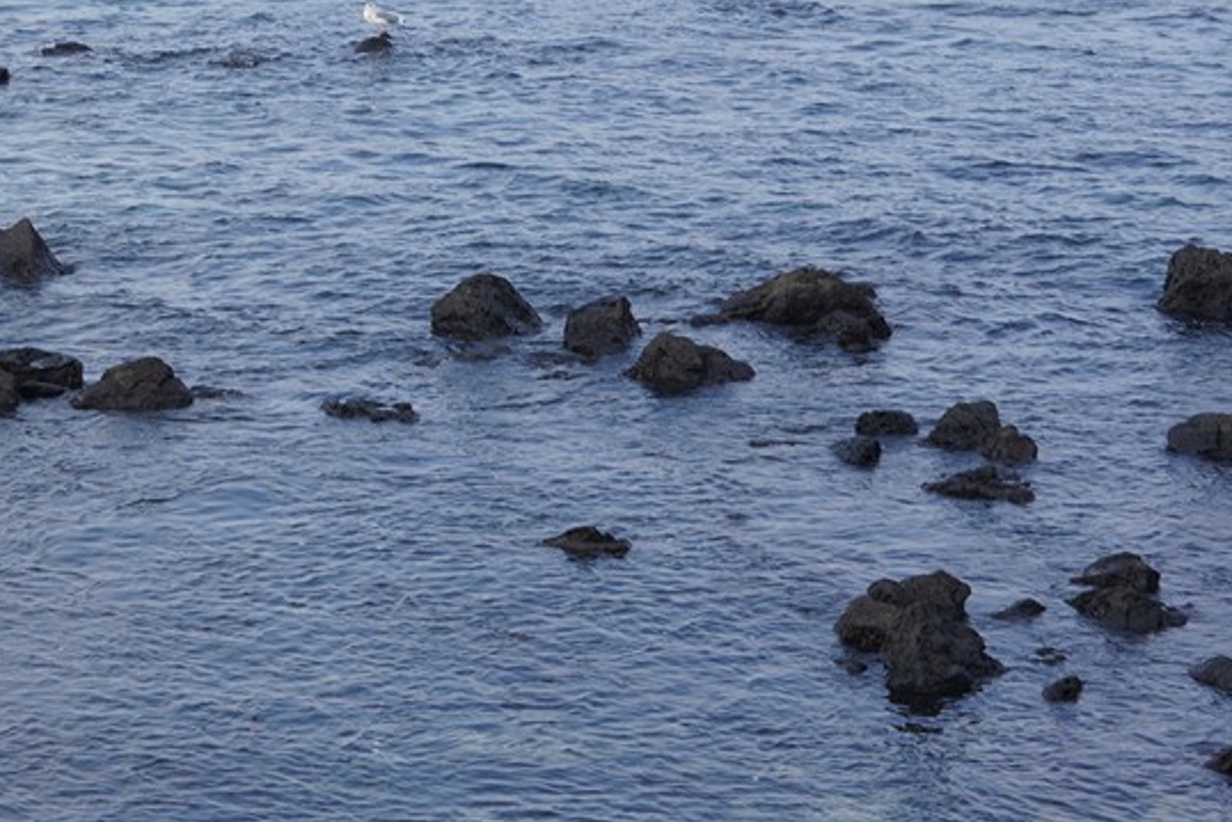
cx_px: 101
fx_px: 4450
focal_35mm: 130
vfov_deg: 10.5
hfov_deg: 15.6
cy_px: 142
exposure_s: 1/100
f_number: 9
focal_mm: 35
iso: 100
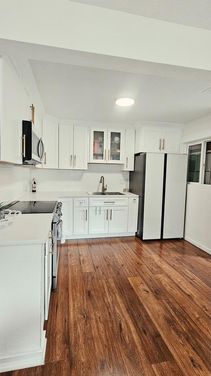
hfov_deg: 70.4
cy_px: 185
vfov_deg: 103.0
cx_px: 97
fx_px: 149
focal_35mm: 15
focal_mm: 2.2
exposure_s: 1/101
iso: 400
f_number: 2.2
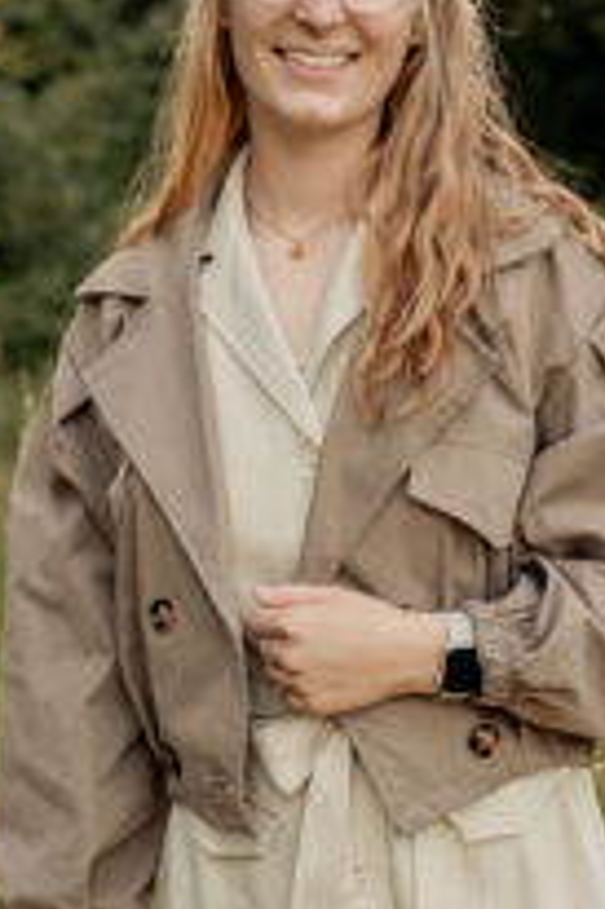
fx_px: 2979
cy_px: 430
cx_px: 300
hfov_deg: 11.6
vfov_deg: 17.4
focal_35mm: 118
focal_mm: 50
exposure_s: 1/800
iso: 200
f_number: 2.5
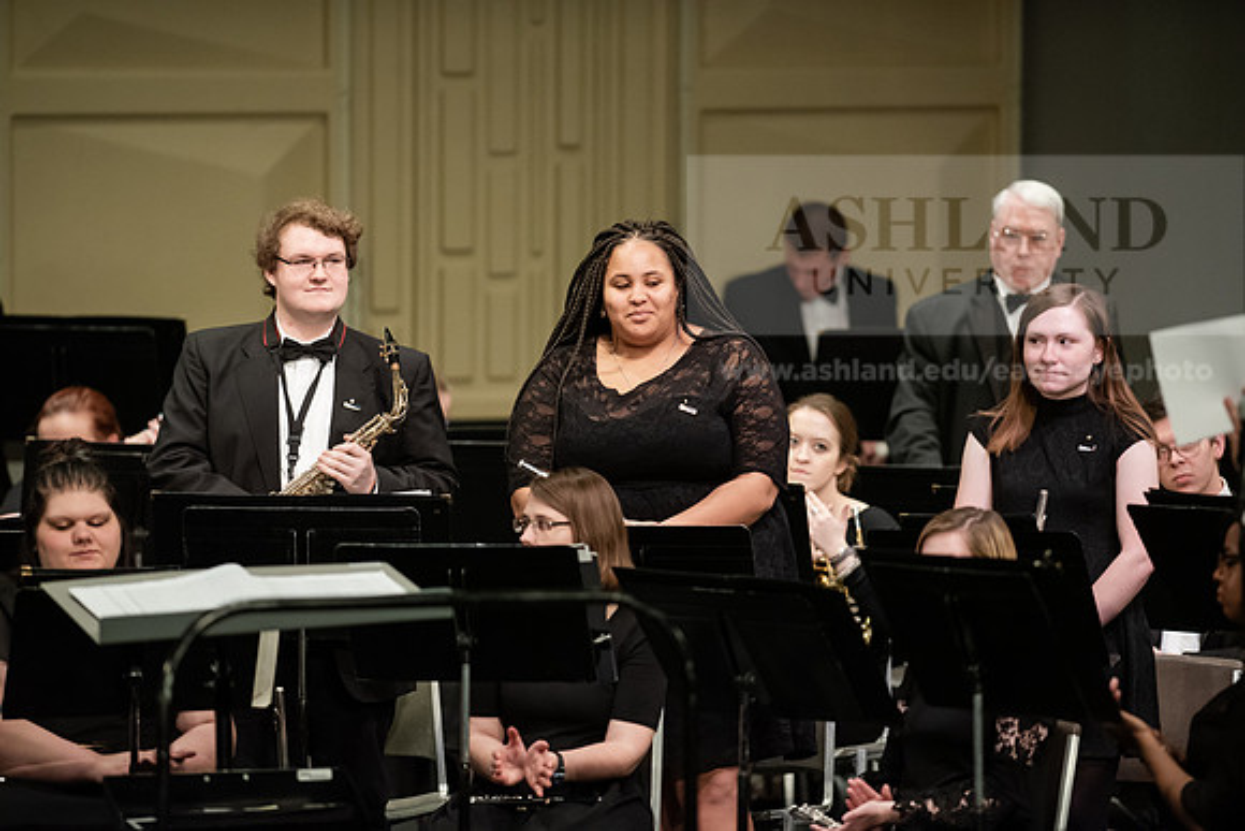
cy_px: 416
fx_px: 10377
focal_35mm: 300
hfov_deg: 6.9
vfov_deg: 4.6
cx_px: 622
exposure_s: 1/250
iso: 4000
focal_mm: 300
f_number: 3.2
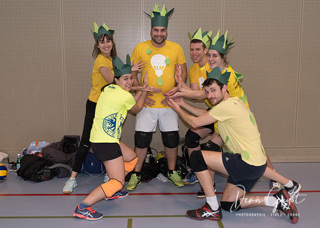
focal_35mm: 42
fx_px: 385
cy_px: 111
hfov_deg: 45.2
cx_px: 155
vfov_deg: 33.1
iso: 5000
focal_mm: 23.4
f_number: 2.8
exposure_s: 1/500
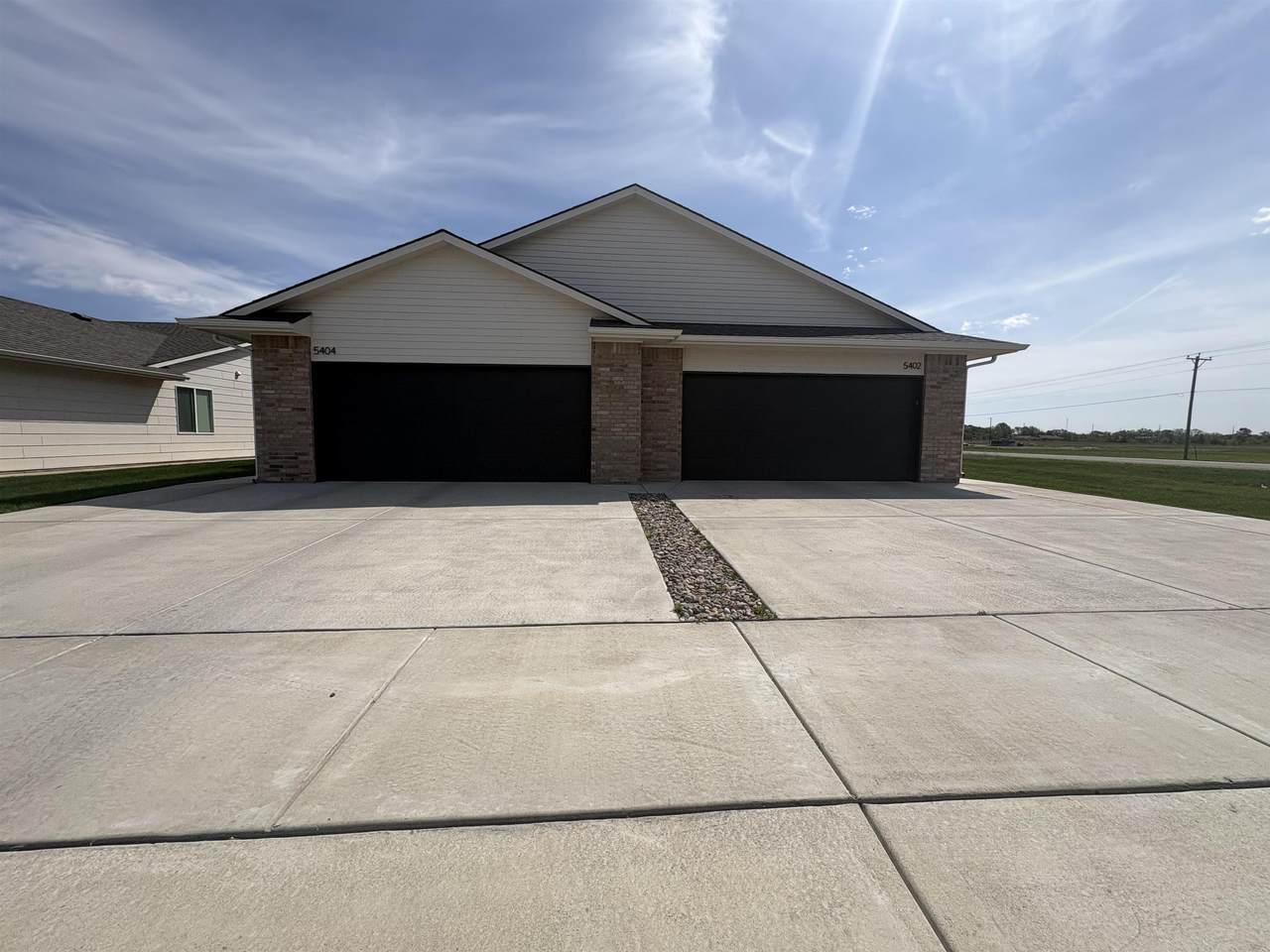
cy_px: 476
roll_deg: +0.3
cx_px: 635
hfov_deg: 102.1
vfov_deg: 85.7
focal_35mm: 14
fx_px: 514
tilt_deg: -3.7
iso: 50
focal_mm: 2.22
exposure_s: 1/3247
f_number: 2.2
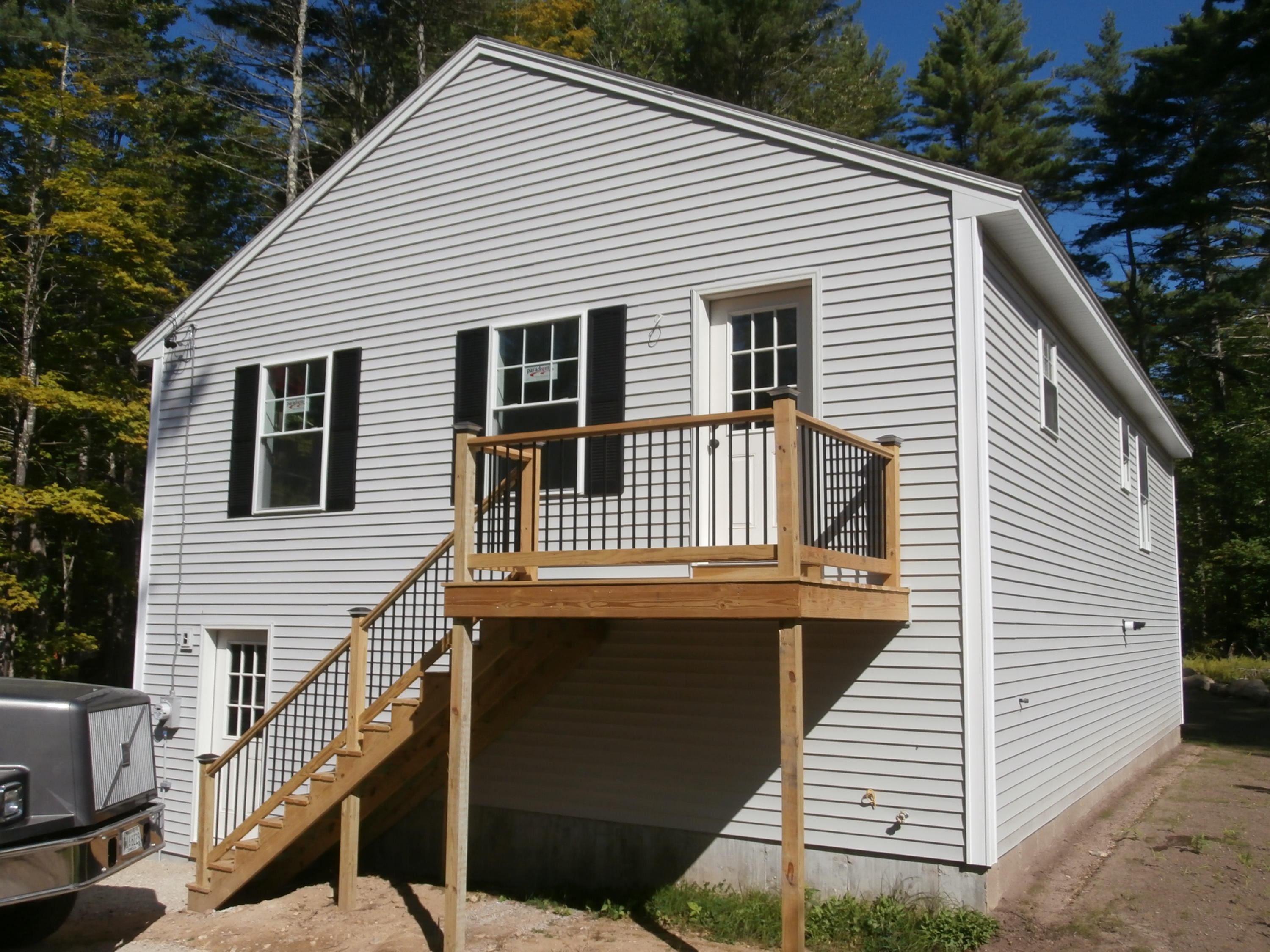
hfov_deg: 60.0
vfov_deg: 46.8
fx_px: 1101
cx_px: 635
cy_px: 476
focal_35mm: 30
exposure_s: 1/1600
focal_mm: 5.36
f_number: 3.5
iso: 100
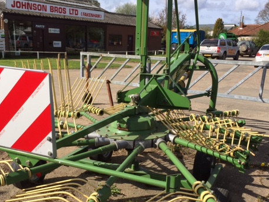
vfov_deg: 34.7
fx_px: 319
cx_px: 122
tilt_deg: -21.0
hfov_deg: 45.7
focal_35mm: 41
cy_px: 138
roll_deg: -1.8
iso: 32
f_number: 2.2
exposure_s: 1/2475
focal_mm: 4.15
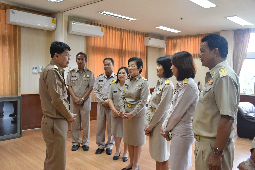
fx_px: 234
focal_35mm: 33
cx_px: 128
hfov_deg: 57.2
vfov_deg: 40.0
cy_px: 85
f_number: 3.8
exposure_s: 1/60
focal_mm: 22
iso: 800
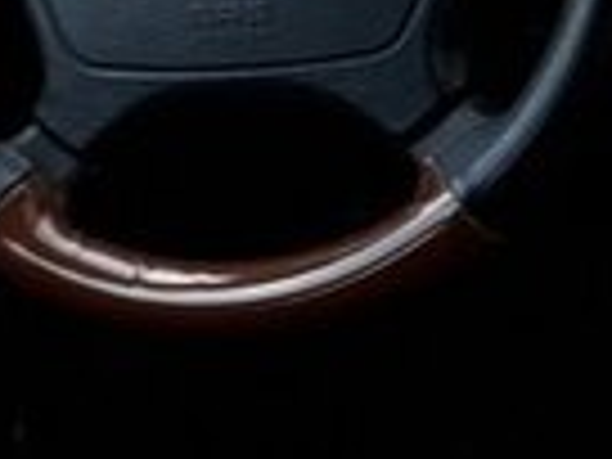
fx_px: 2316
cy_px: -173
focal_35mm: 131
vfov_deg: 11.0
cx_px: 806
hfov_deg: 14.4
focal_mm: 3.6
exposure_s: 1/50
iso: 50
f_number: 1.9
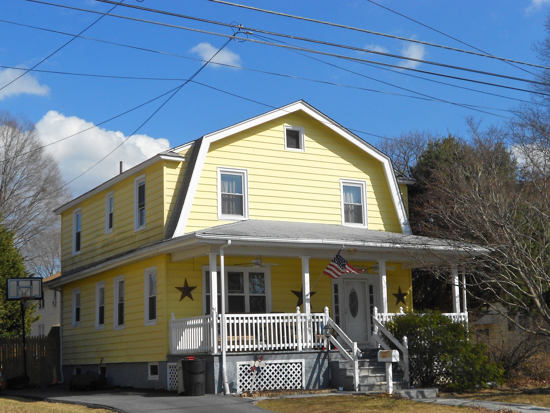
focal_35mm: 43
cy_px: 206
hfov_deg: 43.9
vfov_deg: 33.6
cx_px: 275
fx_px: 683
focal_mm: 7.7
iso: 80
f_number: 4.2
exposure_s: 1/1000
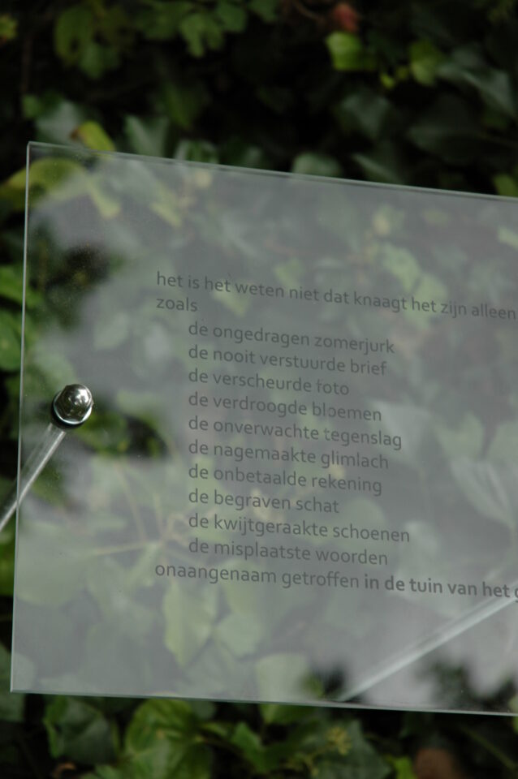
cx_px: 259
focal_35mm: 105
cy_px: 390
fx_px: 2271
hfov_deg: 13.0
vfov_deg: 19.5
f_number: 4.5
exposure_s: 1/80
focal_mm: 70
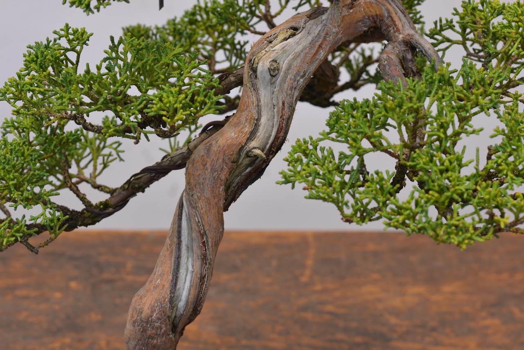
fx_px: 1092
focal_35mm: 75
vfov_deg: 18.2
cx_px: 262
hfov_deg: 27.0
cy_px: 175
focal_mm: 50
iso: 100
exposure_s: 1/1.6
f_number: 8
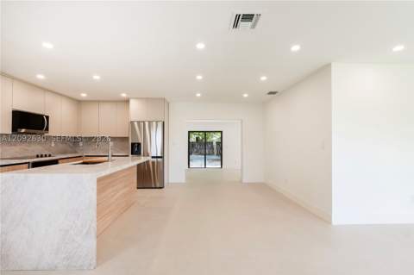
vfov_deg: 71.9
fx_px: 190
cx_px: 207
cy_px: 138
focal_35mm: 16
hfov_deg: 95.0
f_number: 6.3
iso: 250
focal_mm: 11
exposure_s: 1/100
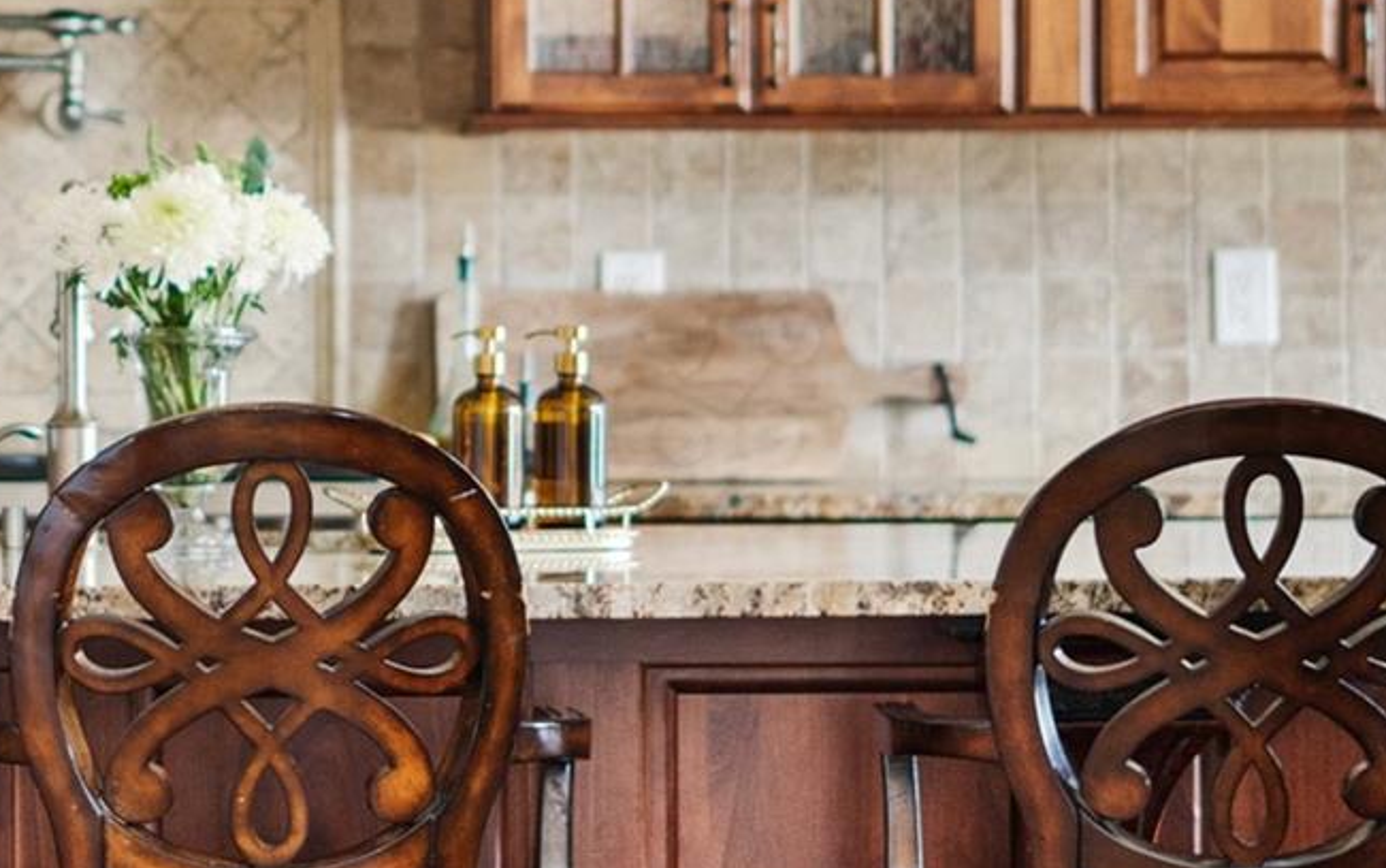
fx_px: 7105
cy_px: 288
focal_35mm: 188
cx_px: 275
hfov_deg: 11.1
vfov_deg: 7.0
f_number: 1.8
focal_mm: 50
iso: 640
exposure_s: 1/25
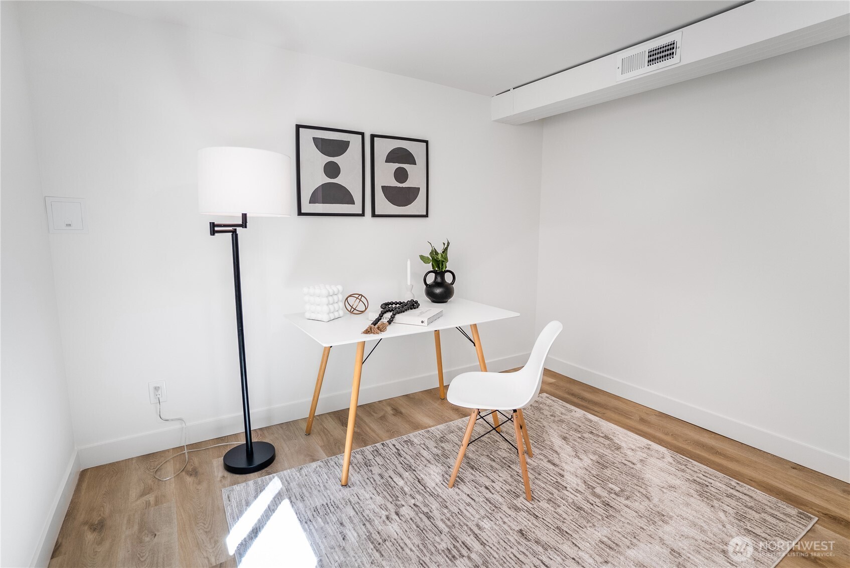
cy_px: 284
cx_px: 425
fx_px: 402
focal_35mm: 17
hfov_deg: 93.2
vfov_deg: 70.5
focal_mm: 17
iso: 320
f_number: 2.8
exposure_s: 1/80
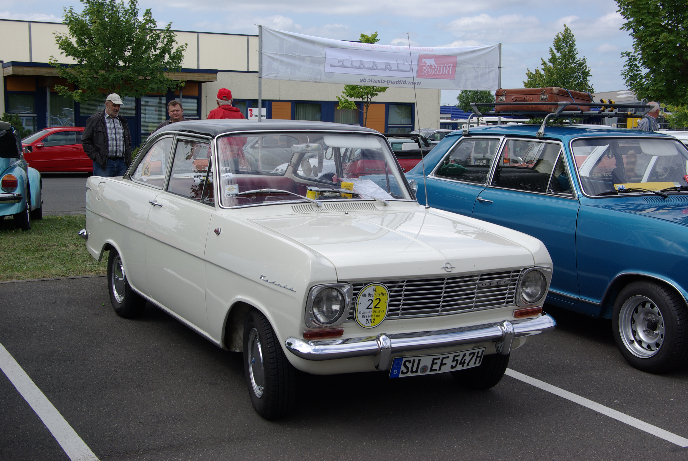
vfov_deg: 29.0
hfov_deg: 42.3
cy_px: 230
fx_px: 890
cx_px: 344
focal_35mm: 46
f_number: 11
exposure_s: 1/125
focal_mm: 31
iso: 100
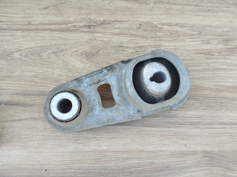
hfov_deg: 61.7
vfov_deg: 48.2
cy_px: 88
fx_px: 199
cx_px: 118
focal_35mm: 29
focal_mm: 5.31
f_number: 1.7
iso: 80
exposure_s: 1/50
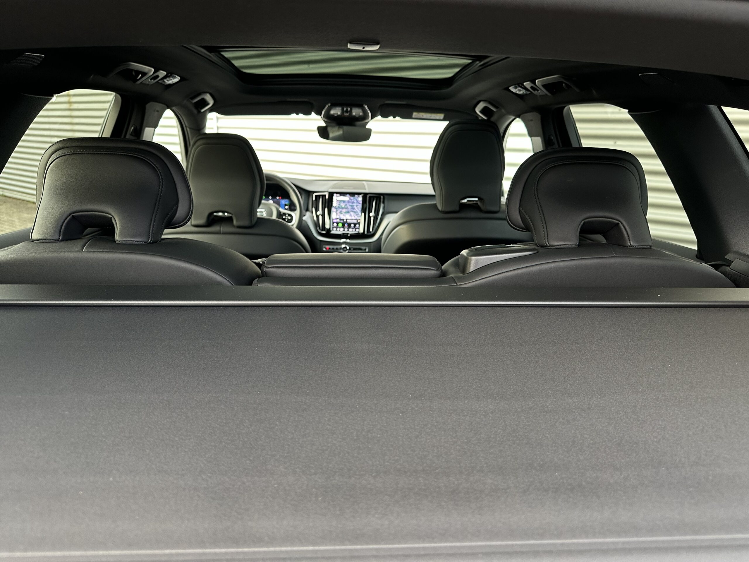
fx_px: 519
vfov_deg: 56.8
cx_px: 374
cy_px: 281
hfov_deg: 71.6
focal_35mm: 24
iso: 250
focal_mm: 6.86
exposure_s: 1/94
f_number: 1.78
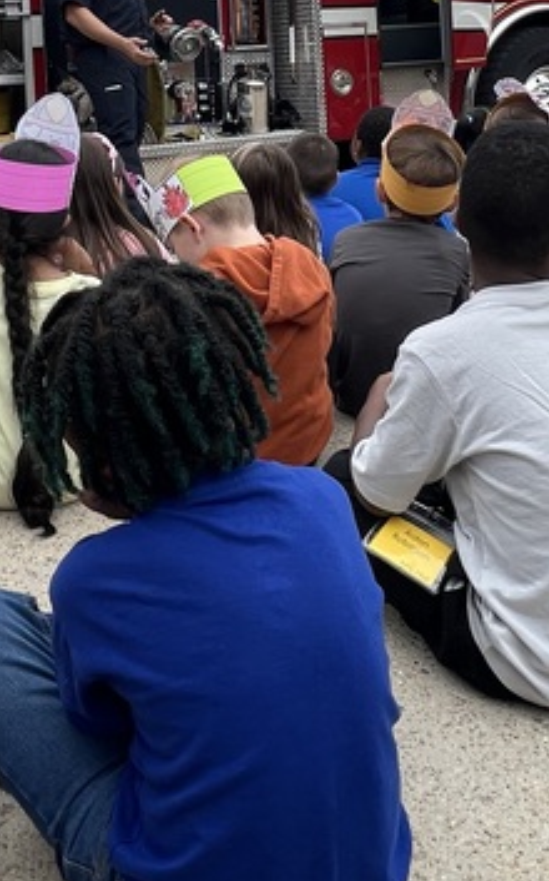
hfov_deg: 31.7
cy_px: 72
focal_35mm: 40
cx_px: 192
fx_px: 960
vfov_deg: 44.4
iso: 32
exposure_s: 1/457
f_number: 1.8
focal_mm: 1.57
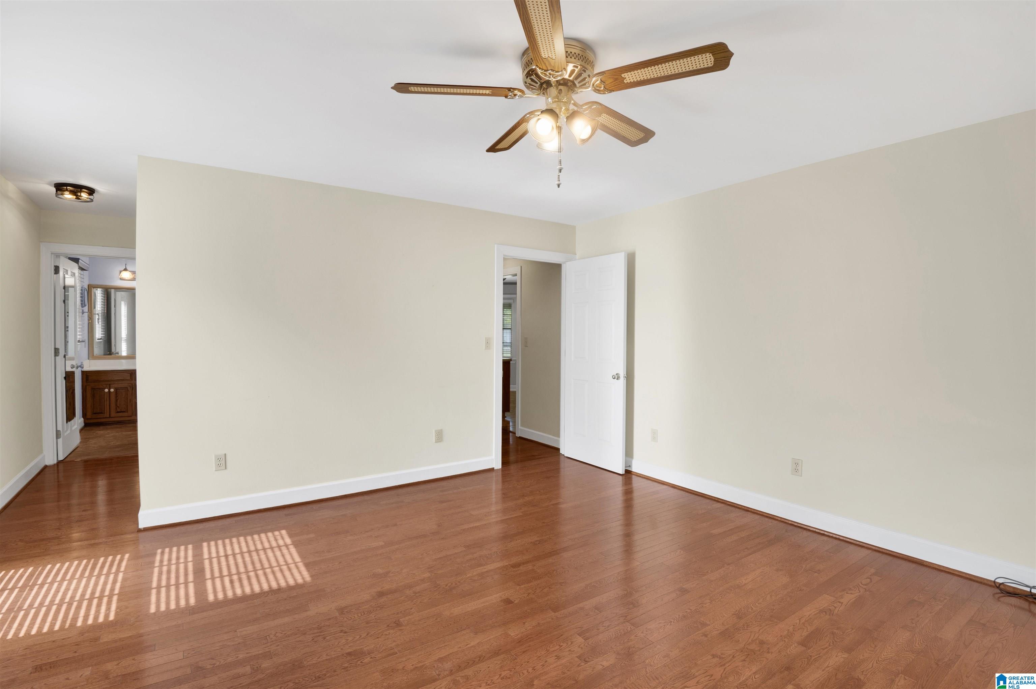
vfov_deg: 73.7
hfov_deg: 96.8
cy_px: 344
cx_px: 518
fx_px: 460
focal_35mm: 16
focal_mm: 16
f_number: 11
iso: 400
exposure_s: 1/25
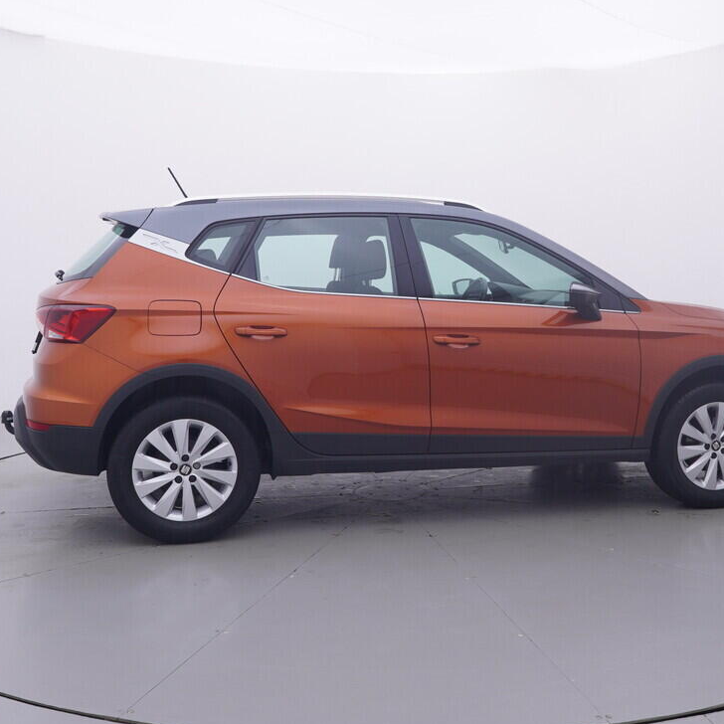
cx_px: 399
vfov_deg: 43.9
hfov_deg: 44.0
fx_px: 895
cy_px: 316
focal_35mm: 38
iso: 200
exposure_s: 1/80
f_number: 5
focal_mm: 15
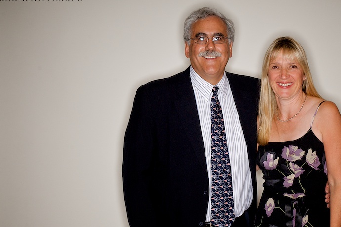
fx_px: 739
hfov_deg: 25.9
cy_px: 123
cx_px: 203
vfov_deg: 17.5
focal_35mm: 78
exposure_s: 1/250
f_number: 16
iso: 200
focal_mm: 40
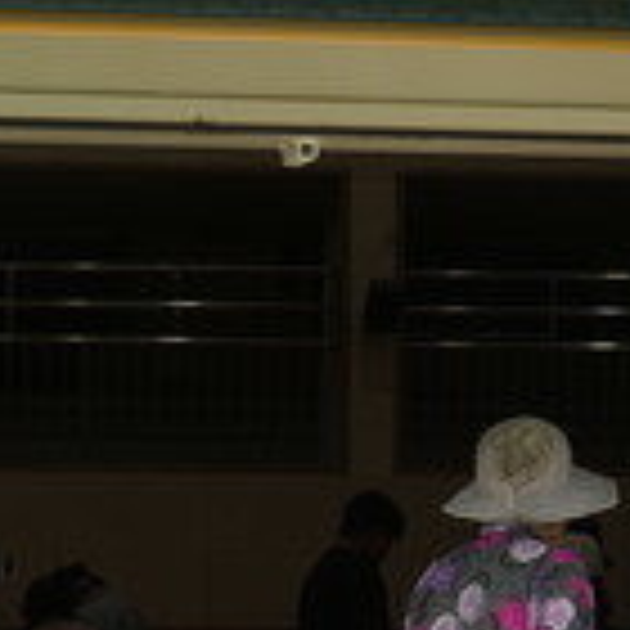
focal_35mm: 170
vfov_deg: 10.2
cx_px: -130
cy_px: 675
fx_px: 3497
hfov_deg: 10.1
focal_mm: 31
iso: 100
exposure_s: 1/200
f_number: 4.5
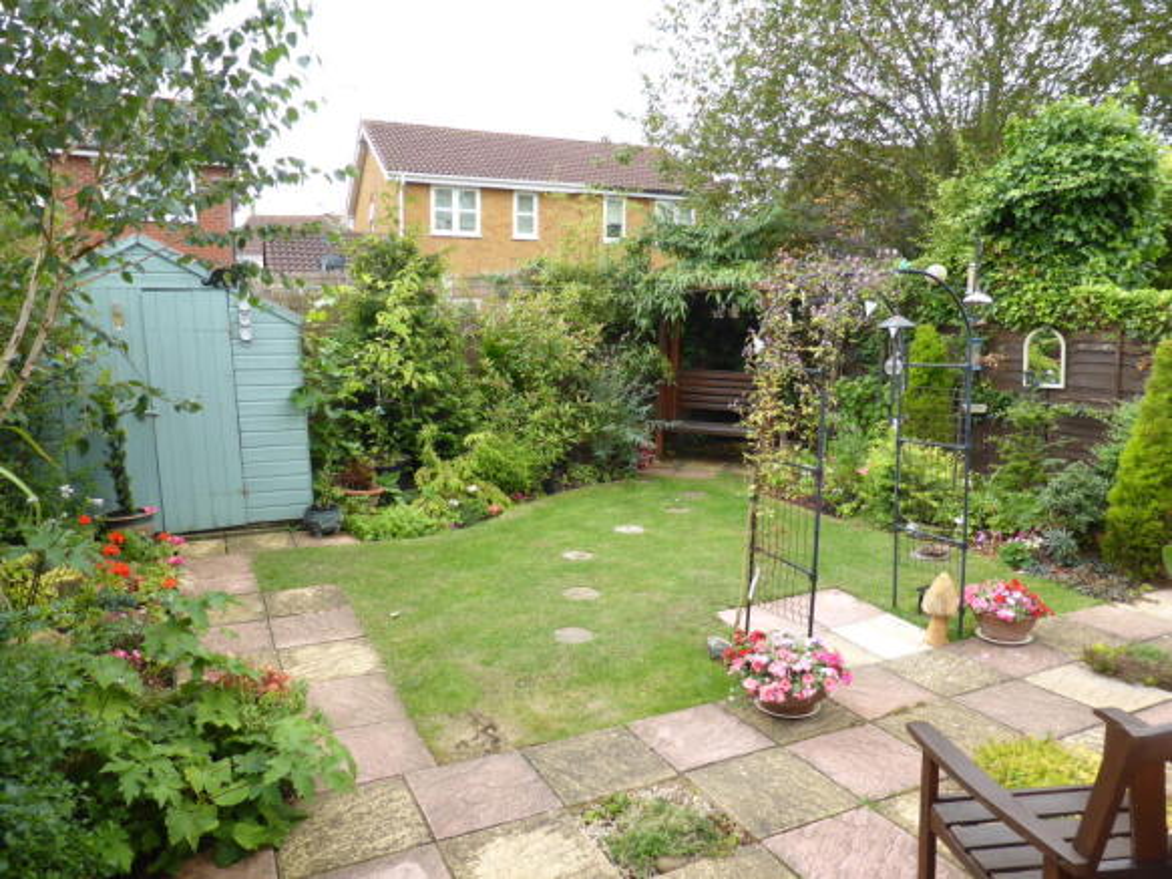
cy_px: 440
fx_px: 812
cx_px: 586
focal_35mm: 24
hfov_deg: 71.6
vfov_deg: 56.8
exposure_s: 1/100
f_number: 3.3
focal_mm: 4.3
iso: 100
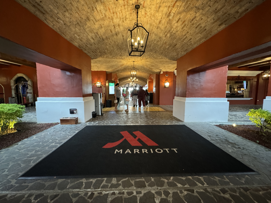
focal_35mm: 14
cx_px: 136
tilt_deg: -6.0
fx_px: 110
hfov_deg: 102.1
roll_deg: +0.1
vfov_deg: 85.7
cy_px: 102
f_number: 2.2
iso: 1000
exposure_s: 1/40
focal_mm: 2.22
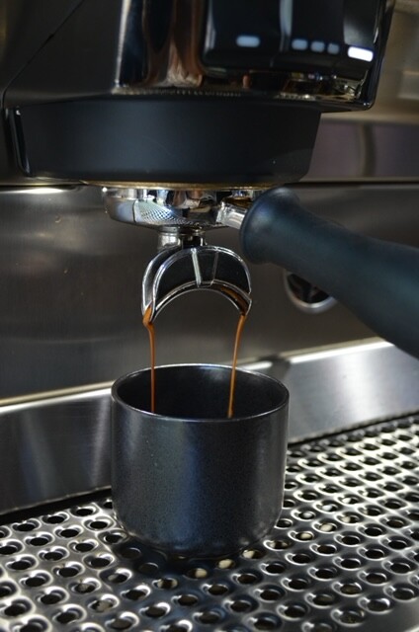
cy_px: 316
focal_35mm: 48
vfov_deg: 41.2
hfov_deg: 28.0
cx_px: 210
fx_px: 842
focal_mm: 32
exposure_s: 1/50
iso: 800
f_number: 4.8
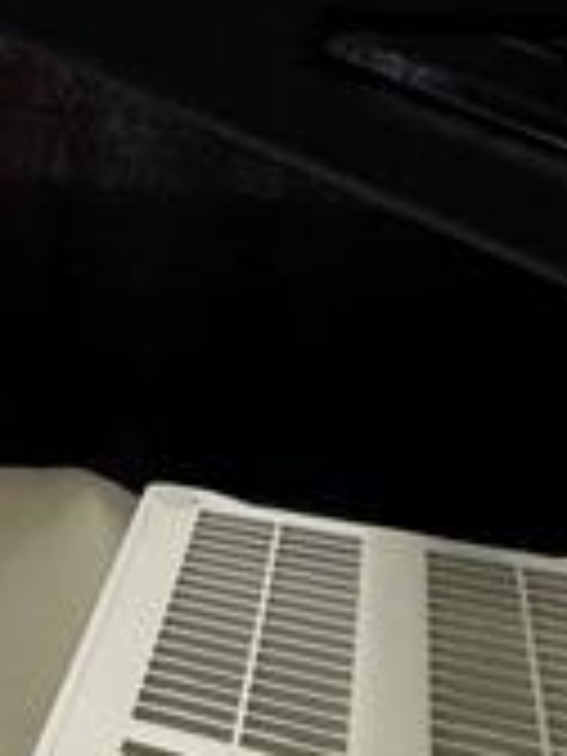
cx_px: -412
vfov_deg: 28.6
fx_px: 1398
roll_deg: +1.5
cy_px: 22
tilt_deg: -5.9
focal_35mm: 64
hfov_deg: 18.6
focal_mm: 2.22
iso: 200
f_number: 2.2
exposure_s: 1/60
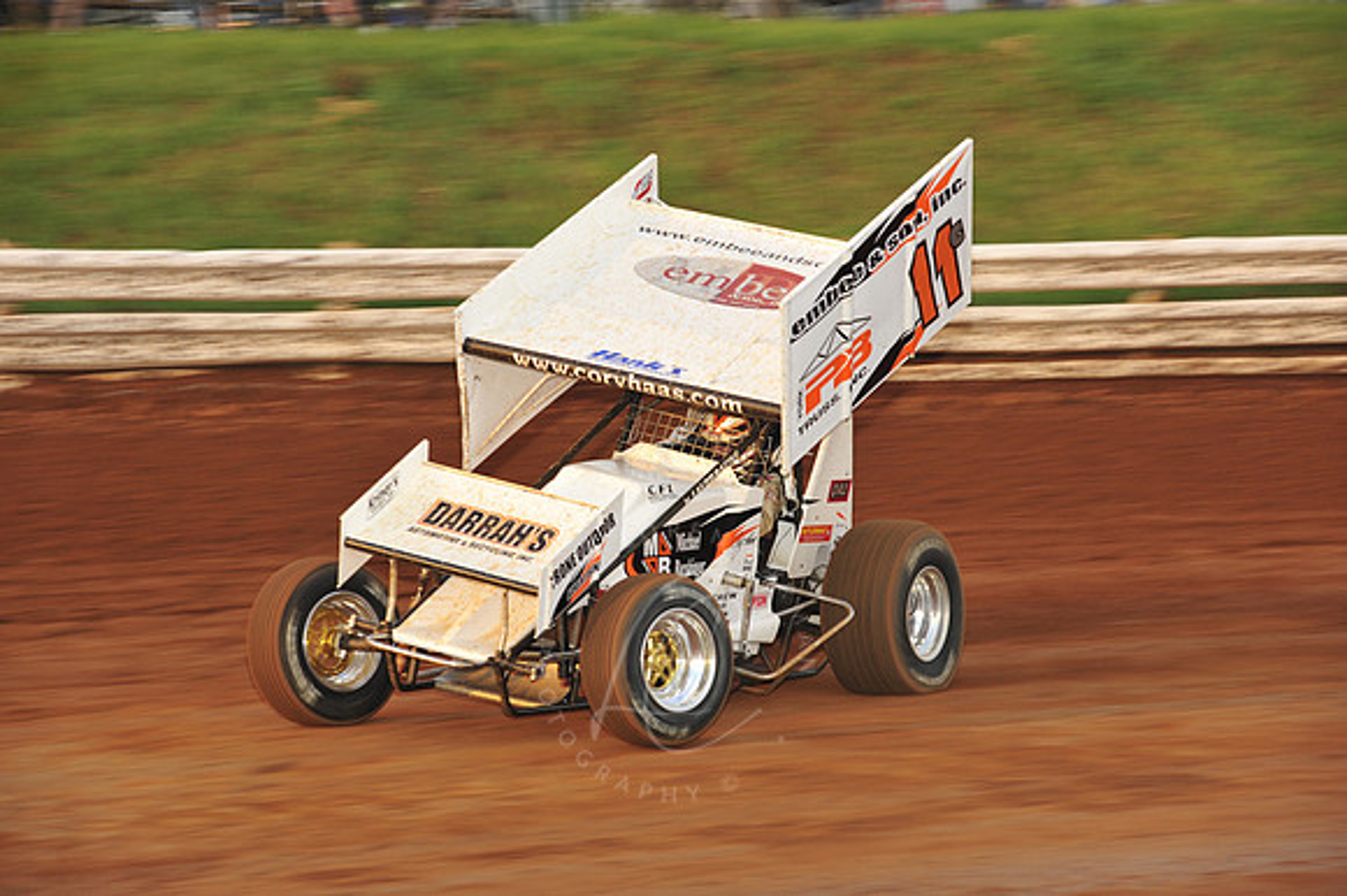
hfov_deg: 14.2
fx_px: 5422
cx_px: 674
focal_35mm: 145
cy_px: 448
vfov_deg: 9.5
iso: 800
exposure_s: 1/320
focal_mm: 145
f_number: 7.1
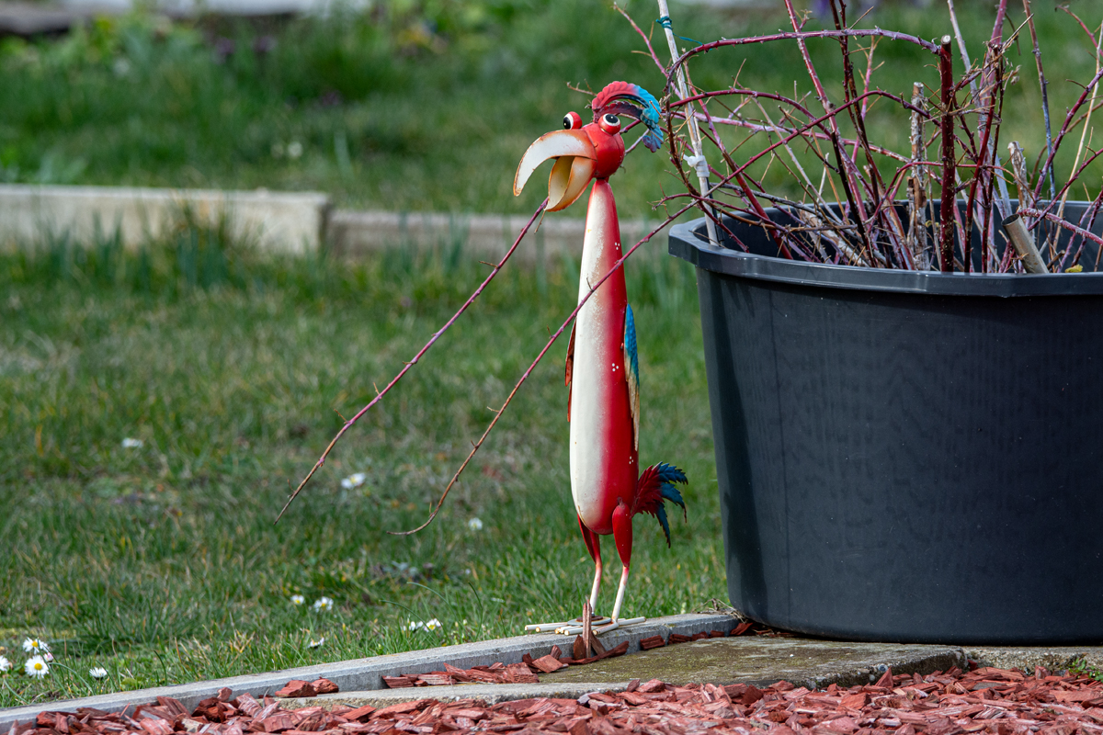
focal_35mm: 540
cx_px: 552
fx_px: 16544
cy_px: 368
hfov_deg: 3.8
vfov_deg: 2.5
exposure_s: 1/250
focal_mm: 360
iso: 280
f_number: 7.1
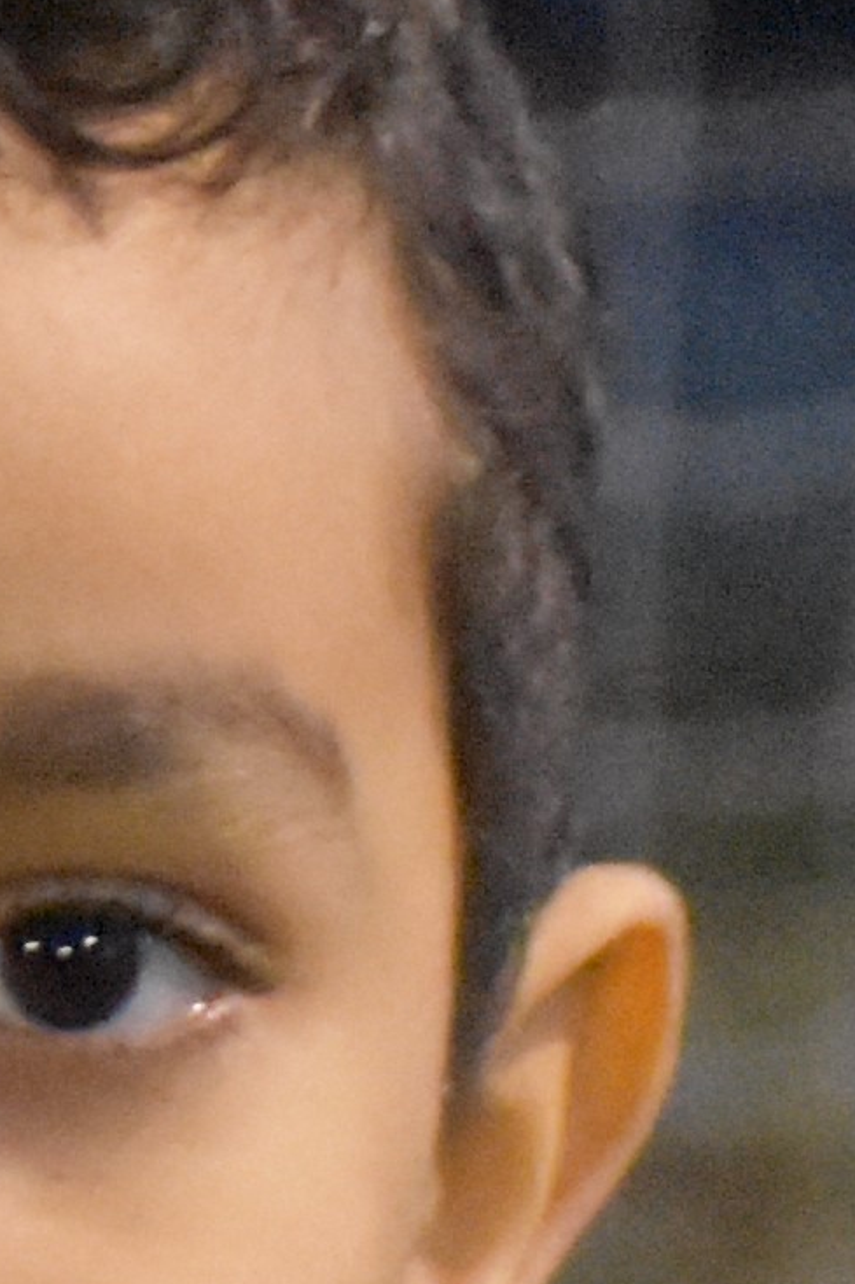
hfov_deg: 3.0
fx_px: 16323
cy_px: 1580
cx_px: -363
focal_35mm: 458
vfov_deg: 4.5
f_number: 4.8
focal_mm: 56
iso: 12800
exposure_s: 1/100
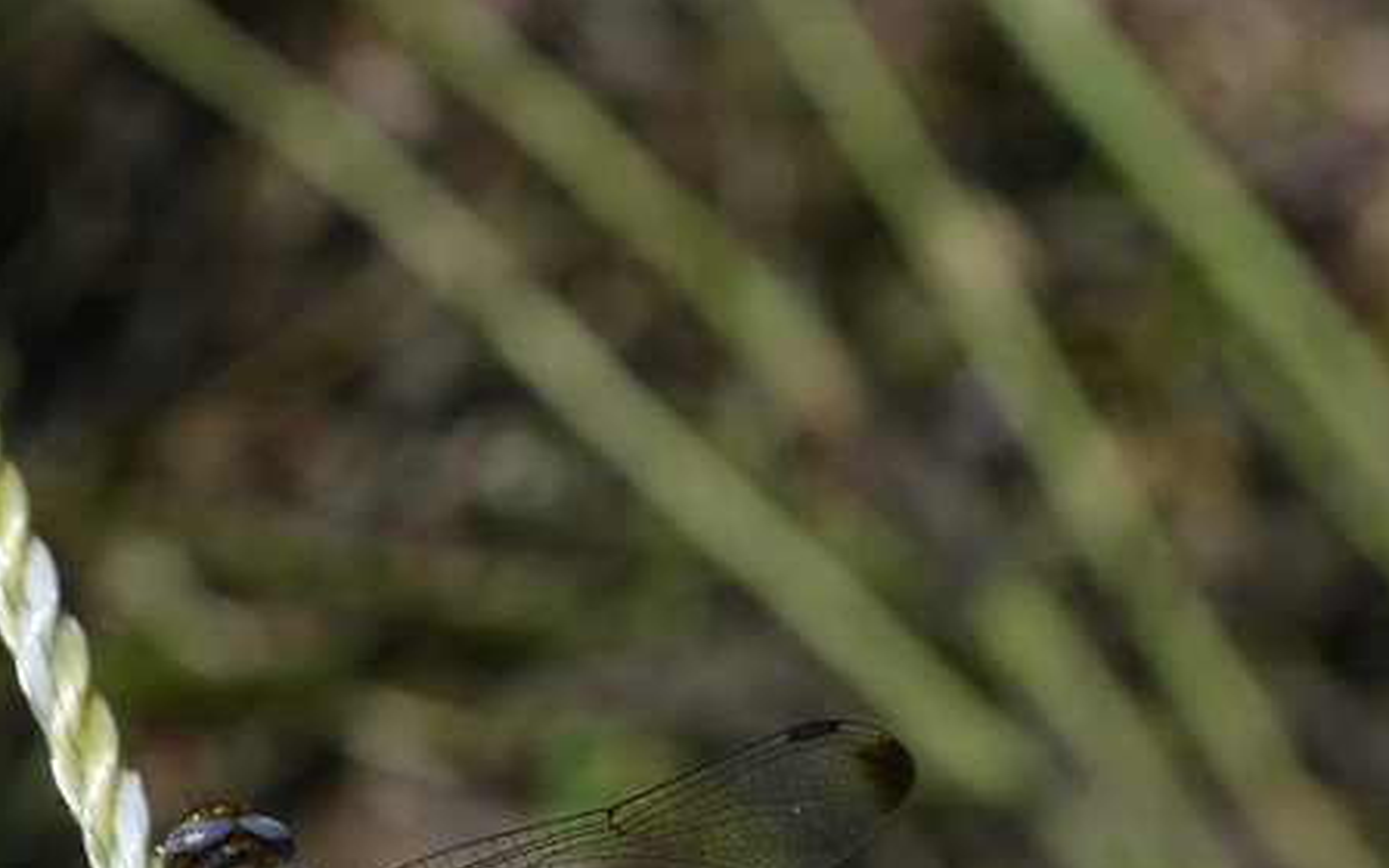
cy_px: 933
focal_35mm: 181
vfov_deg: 7.2
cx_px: 239
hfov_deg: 11.5
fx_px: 6855
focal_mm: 55
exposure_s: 1/320
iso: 100
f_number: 8
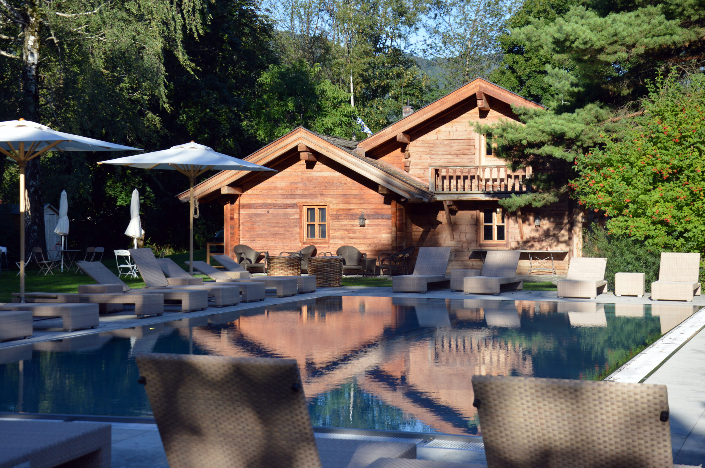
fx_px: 1321
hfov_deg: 29.9
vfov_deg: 20.1
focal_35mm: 68
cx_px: 352
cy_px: 234
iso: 100
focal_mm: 45
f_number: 7.1
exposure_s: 1/200
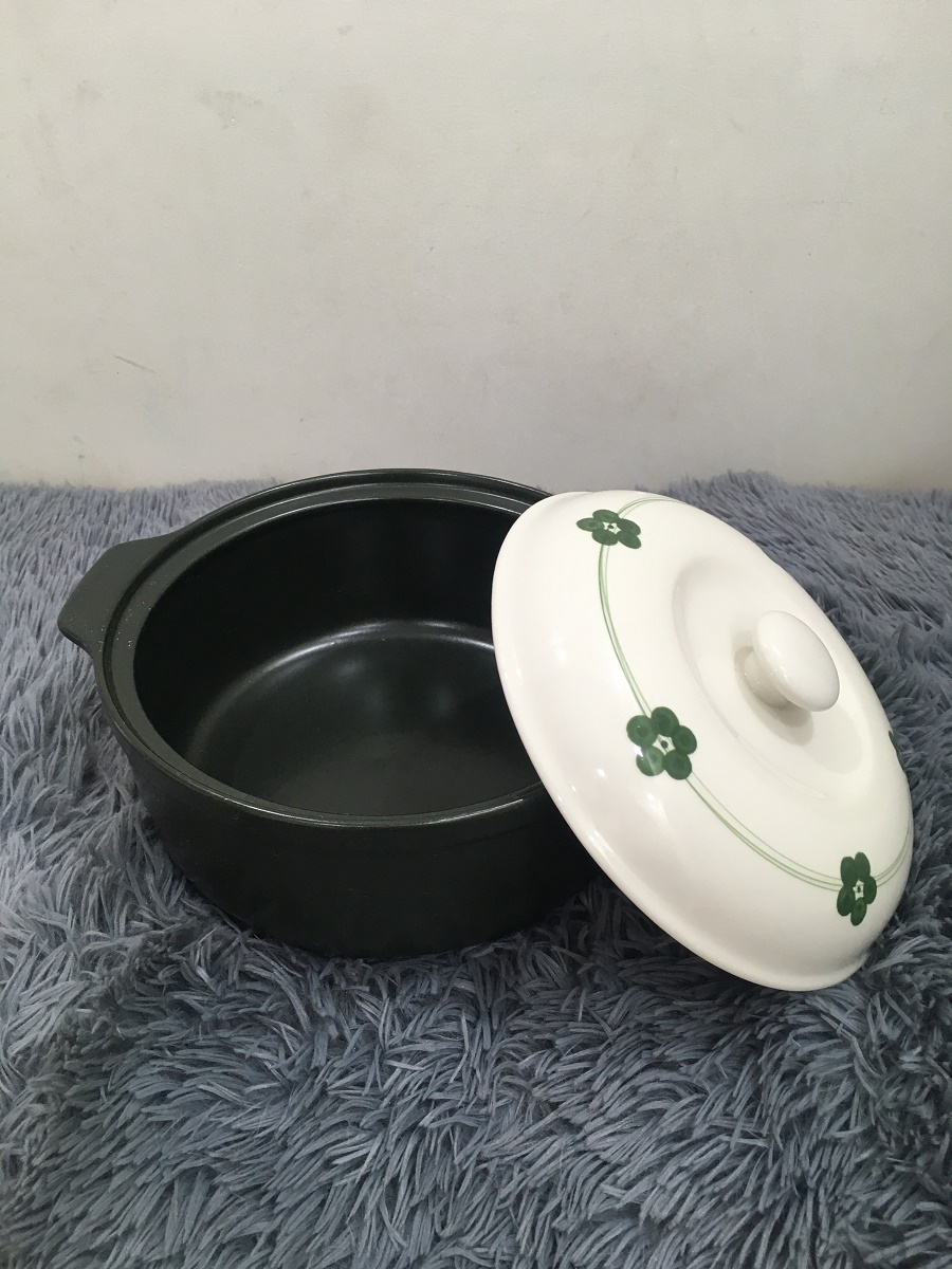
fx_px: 1063
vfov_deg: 61.7
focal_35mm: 29
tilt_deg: -39.8
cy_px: 634
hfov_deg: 48.2
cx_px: 476
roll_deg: +0.4
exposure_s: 1/33
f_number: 2.2
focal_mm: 4.15
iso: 80
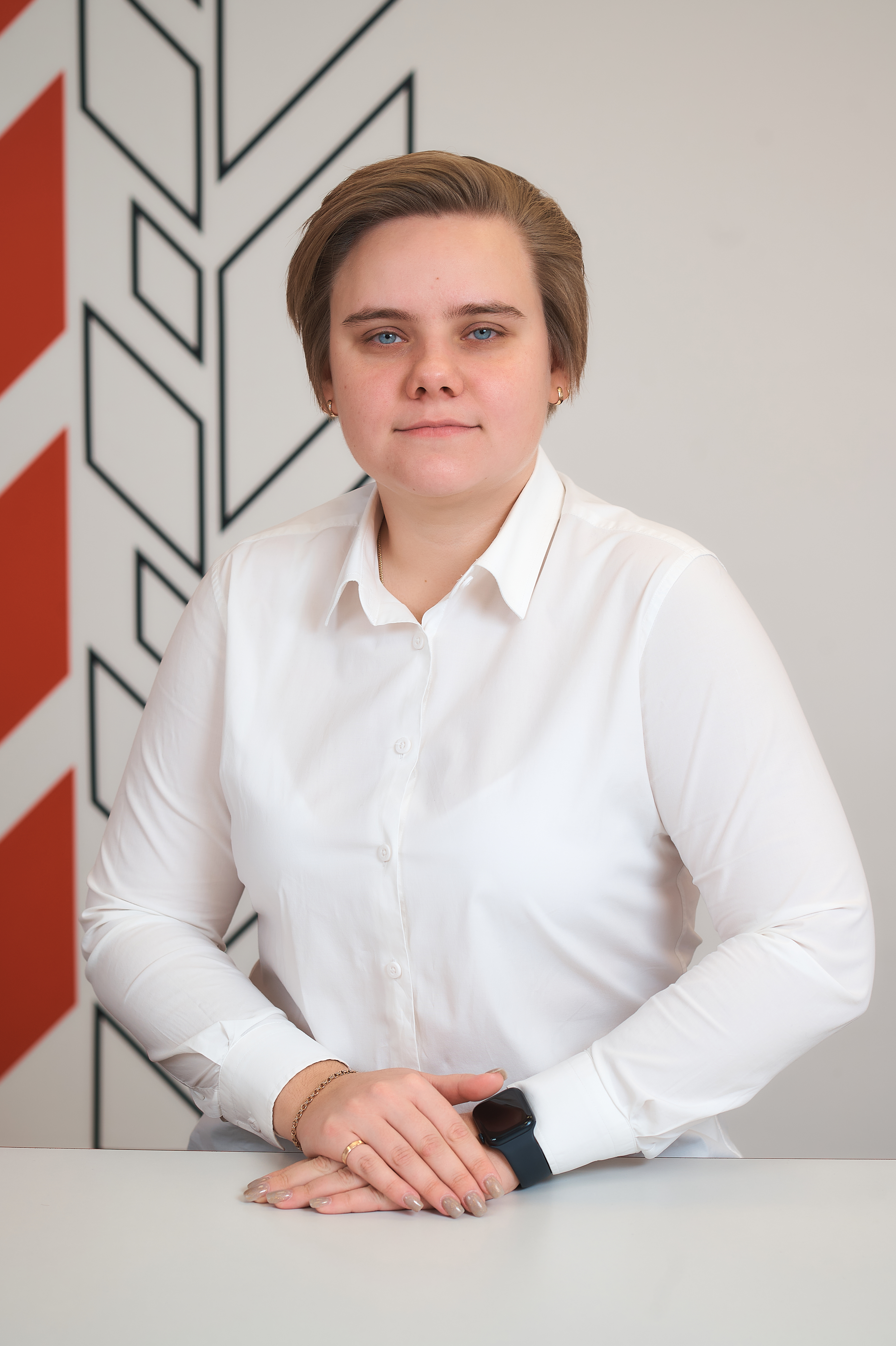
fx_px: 3177
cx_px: 448
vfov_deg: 23.9
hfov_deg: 16.1
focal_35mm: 85
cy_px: 673
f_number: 5.6
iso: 250
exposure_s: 1/100
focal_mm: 85
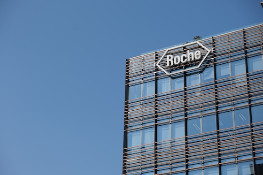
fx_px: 606
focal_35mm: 83
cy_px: 88
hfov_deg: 24.5
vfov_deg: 16.4
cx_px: 132
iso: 160
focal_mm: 55
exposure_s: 1/1000
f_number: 5.6
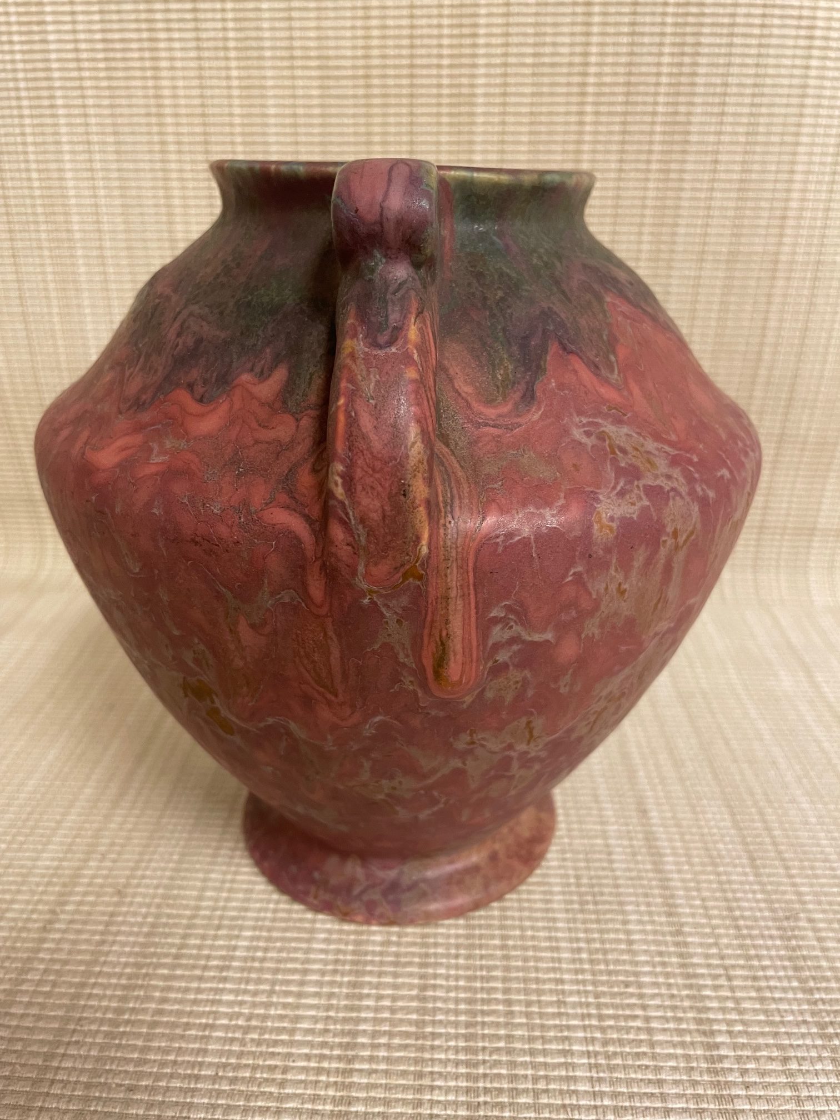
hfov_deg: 53.1
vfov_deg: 67.3
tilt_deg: -24.0
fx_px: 841
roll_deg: -0.8
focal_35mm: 26
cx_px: 420
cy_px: 560
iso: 160
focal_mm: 4.2
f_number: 1.6
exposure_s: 1/60
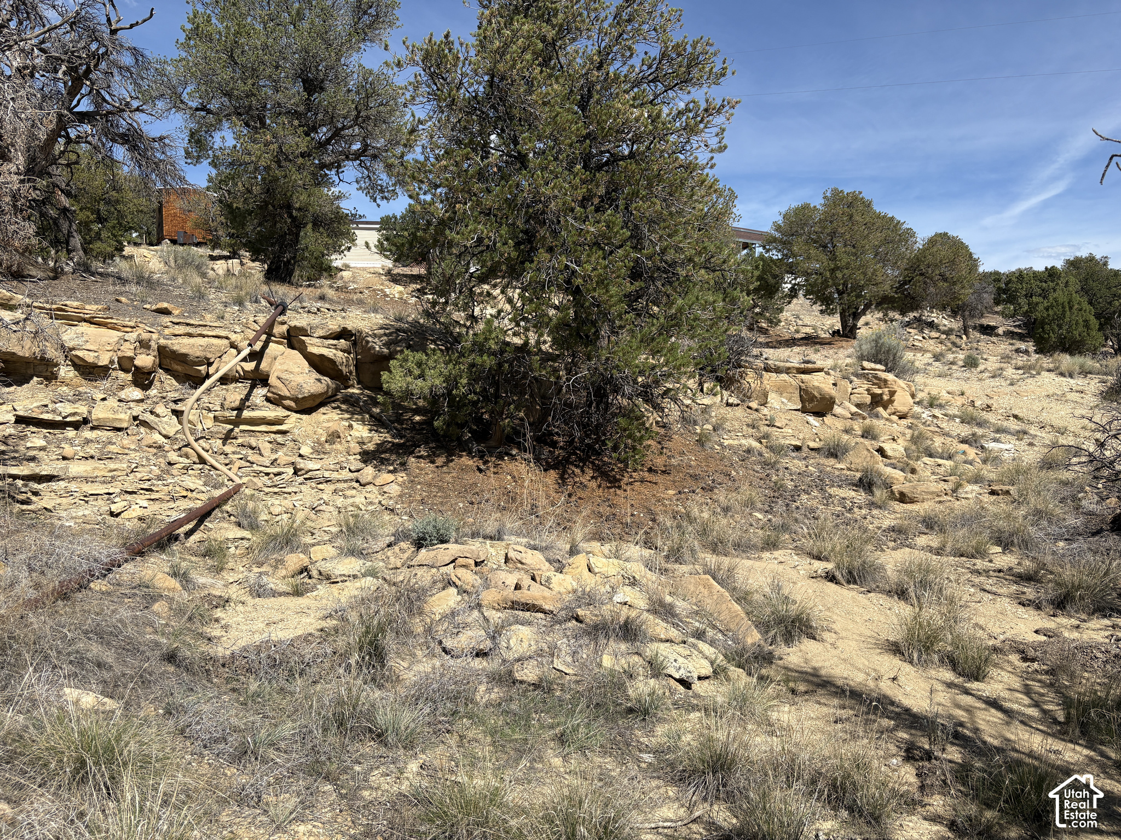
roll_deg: +0.4
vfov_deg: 53.1
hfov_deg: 67.3
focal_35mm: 26
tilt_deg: -2.6
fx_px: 842
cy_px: 420
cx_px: 560
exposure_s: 1/3831
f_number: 1.6
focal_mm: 5.96
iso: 50
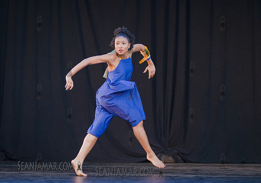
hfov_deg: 21.2
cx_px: 123
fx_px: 698
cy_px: 79
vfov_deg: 14.9
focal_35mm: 95
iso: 2500
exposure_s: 1/400
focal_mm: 80
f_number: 2.8
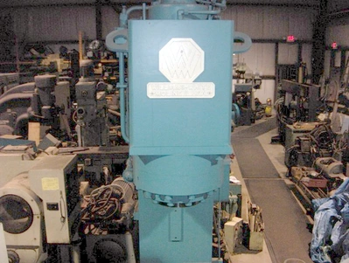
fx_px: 394
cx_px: 174
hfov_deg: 47.8
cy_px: 132
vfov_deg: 36.9
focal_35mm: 39
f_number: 2.8
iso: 100
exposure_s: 1/60
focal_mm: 8
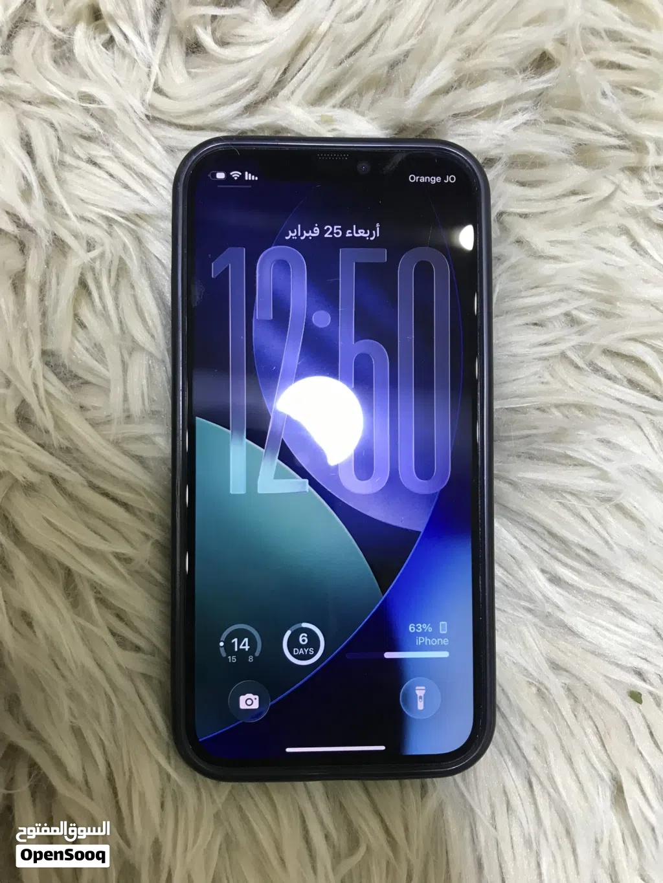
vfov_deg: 63.4
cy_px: 442
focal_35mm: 28
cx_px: 332
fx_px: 715
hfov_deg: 49.8
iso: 50
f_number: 1.8
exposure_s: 1/17
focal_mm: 3.99
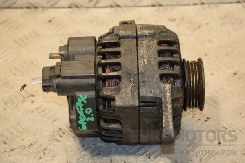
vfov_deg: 13.0
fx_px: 715
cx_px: 122
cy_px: 82
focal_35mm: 105
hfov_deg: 19.5
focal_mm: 70
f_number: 5.3
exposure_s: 1/125
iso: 800
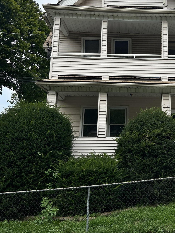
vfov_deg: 40.5
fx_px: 310
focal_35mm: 46
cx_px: 136
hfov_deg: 30.9
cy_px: 70
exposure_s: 1/2123
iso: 50
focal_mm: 5.7
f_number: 1.5
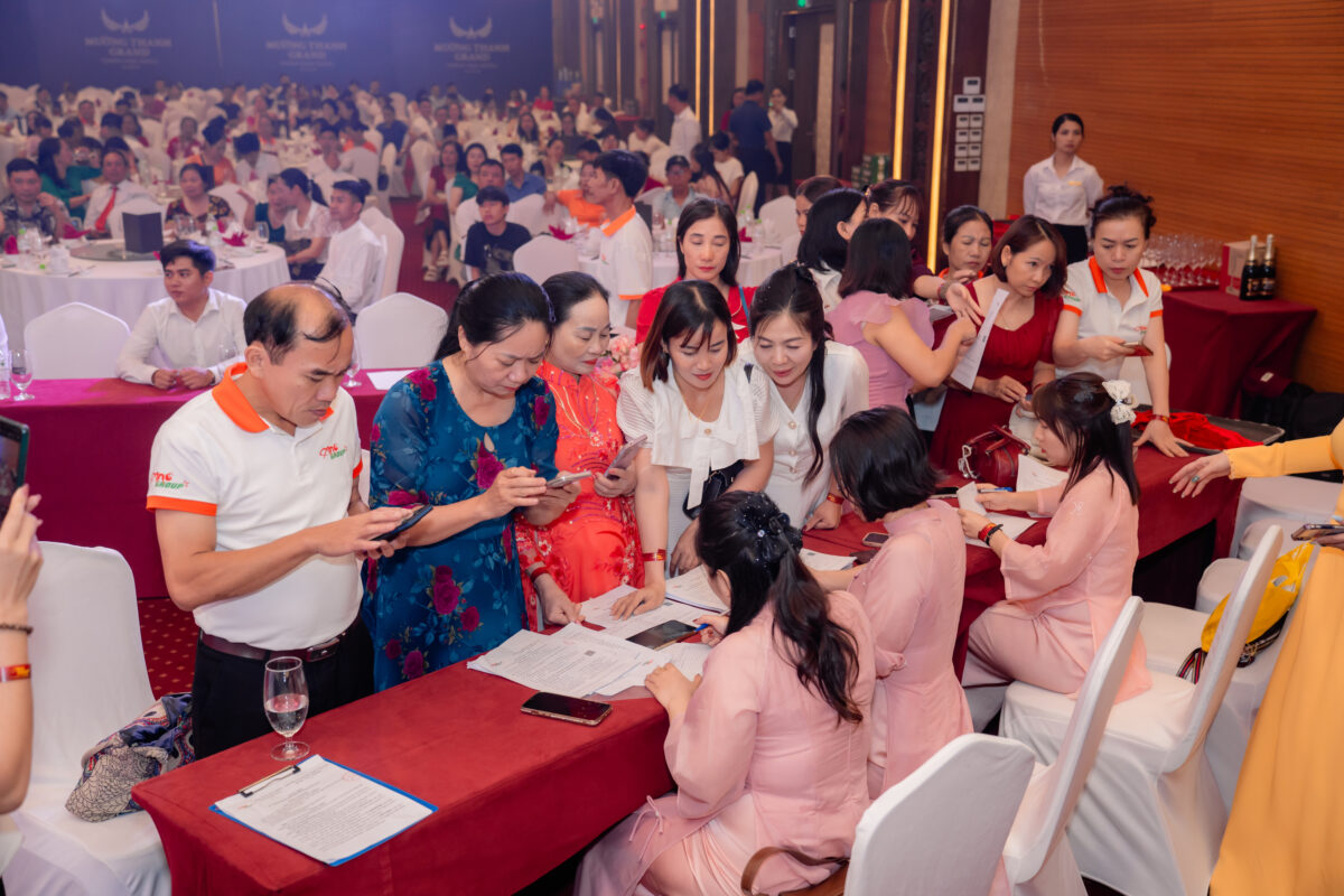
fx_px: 1381
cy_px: 448
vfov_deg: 35.9
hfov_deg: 51.9
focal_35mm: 37
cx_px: 672
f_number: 3.2
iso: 1000
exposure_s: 1/200
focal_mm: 37
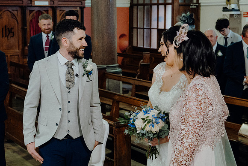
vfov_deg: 21.6
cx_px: 124
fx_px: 434
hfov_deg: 31.9
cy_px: 83
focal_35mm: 63
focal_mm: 42
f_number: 3.5
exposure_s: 1/200
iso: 5000
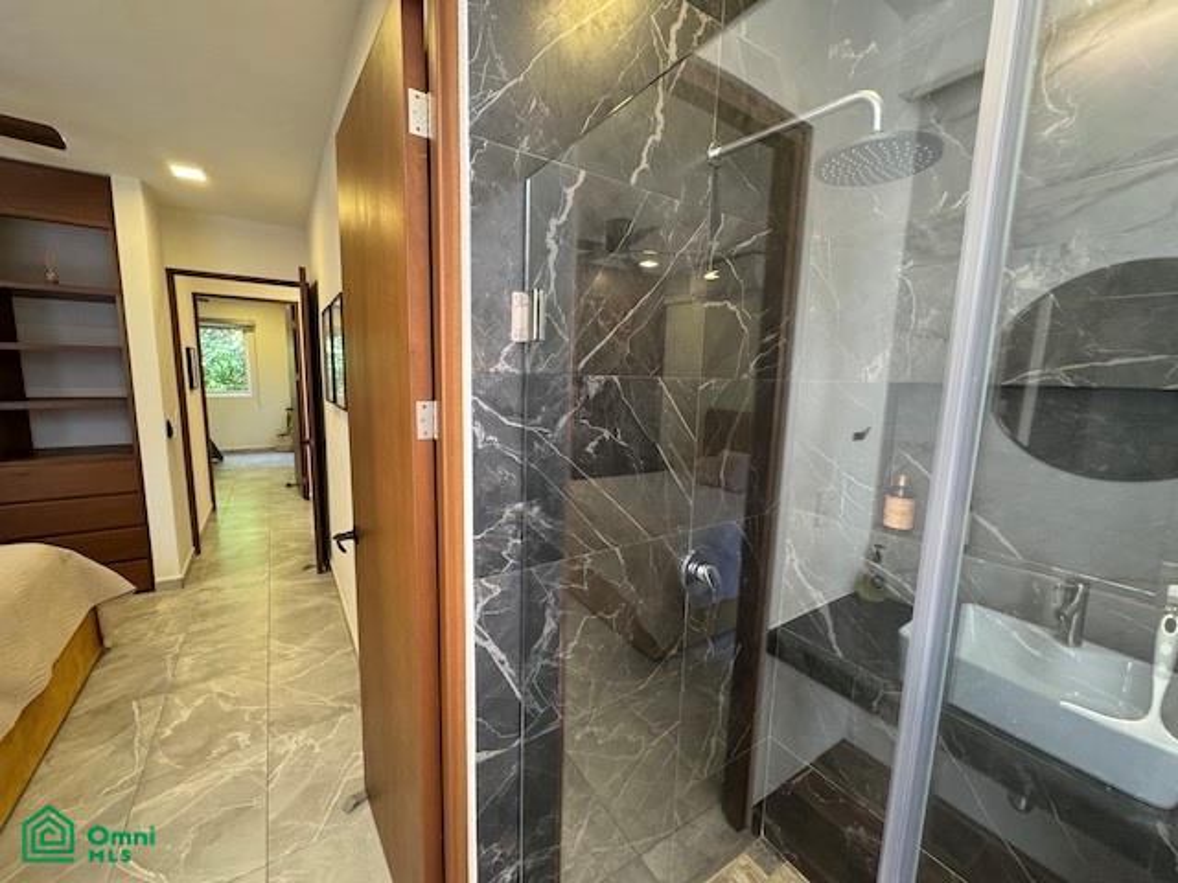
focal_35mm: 14
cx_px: 589
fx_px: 476
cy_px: 442
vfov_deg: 85.7
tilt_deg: -7.7
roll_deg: -1.6
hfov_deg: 102.1
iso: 250
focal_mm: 2.22
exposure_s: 1/60
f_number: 2.2
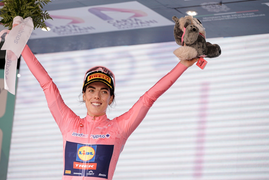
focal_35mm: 178
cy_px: 85
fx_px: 1330
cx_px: 130
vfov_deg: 7.7
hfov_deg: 11.5
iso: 1000
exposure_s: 1/1600
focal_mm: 162
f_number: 3.5
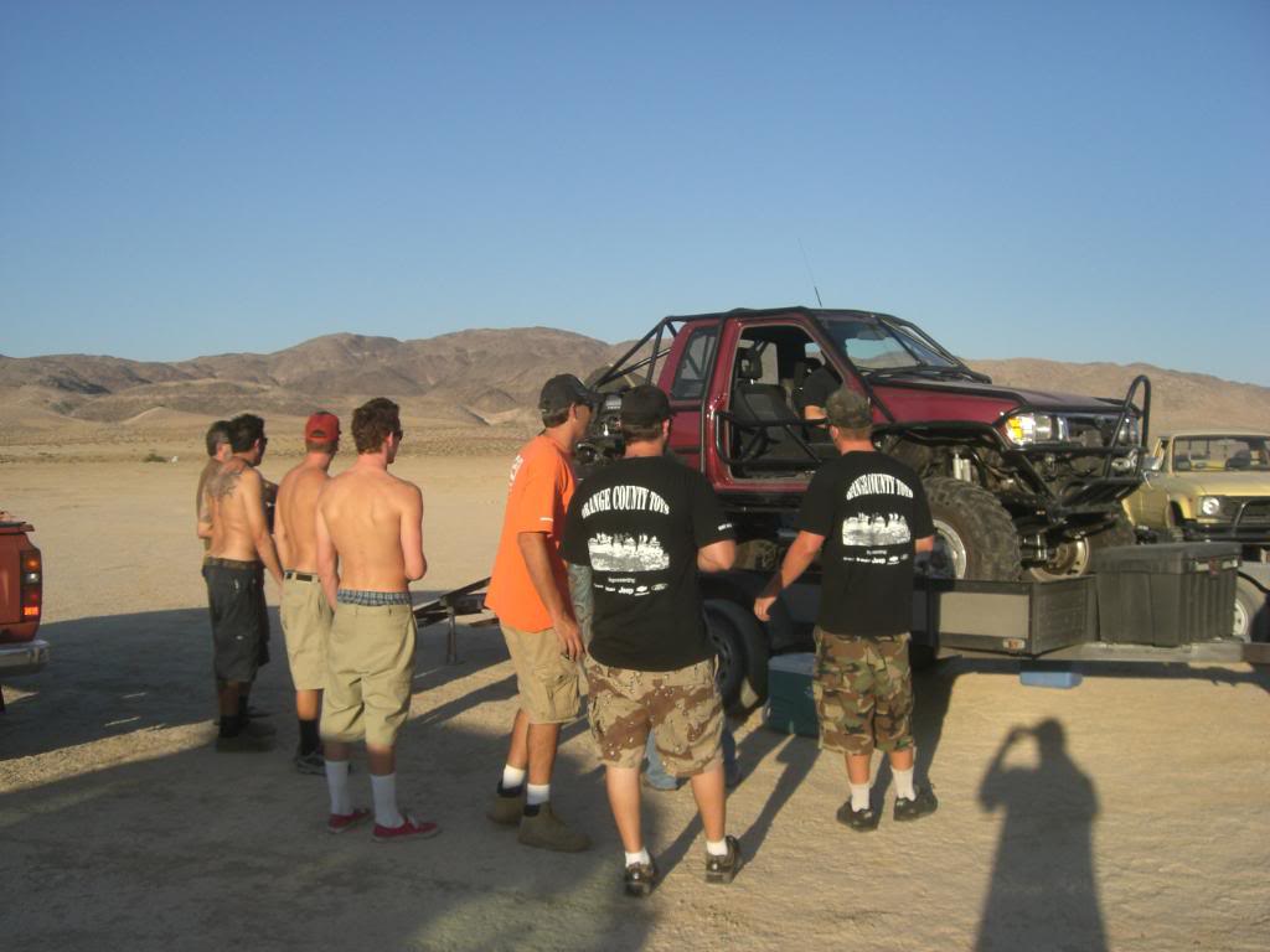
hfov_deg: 49.0
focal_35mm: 38
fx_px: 1394
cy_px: 476
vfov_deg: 37.7
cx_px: 635
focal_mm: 6.2
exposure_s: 1/500
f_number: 4.3
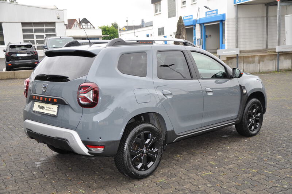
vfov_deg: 29.8
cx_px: 146
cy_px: 97
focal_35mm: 45
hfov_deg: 43.6
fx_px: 365
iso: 360
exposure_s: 1/200
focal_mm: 30
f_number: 4.2
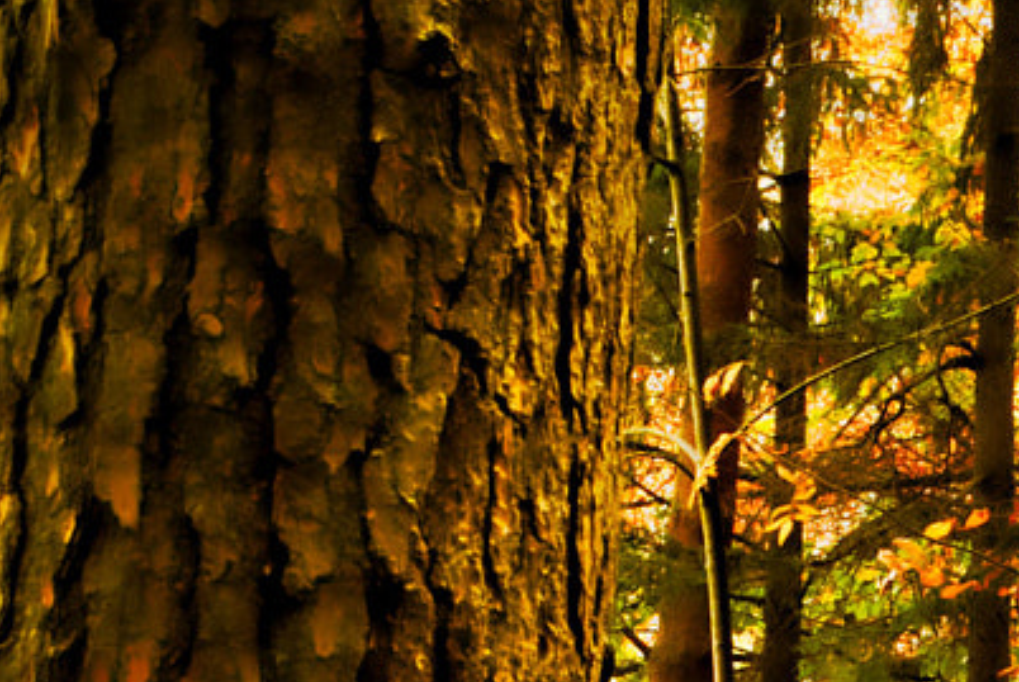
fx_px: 5639
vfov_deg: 6.8
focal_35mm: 199
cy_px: 1028
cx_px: 1452
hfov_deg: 10.0
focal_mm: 50
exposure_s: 10
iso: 100
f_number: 16
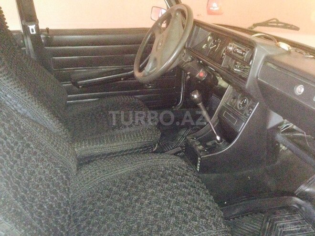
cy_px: 118
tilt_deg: -25.7
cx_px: 158
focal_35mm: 33
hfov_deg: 55.4
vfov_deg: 42.9
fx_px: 300
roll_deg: -2.4
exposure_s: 1/16
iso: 800
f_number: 2.4
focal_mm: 4.12
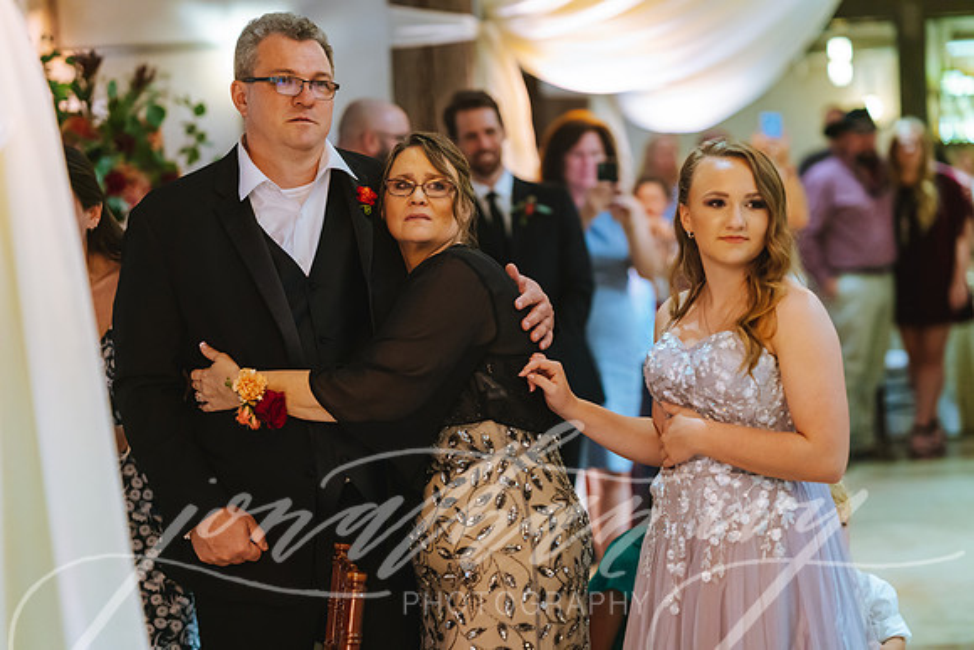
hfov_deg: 23.9
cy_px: 325
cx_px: 487
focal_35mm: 85
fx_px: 2300
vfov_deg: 16.1
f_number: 2
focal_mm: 85
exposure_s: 1/80
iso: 2500
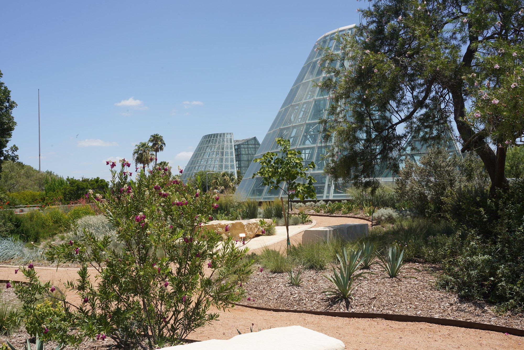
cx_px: 262
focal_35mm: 34
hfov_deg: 55.8
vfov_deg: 38.9
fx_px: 495
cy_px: 175
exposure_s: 1/60
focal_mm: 34
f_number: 20
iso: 100
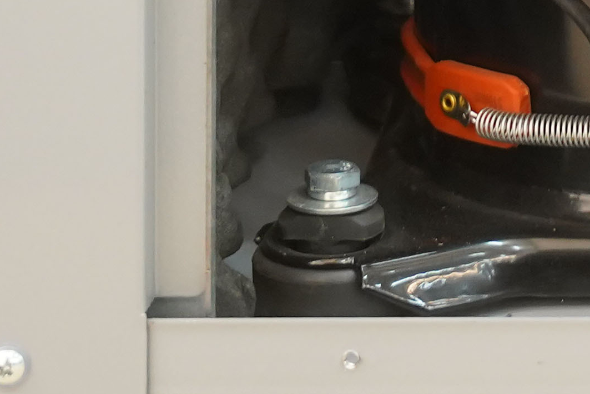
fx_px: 2868
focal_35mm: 175
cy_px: -625
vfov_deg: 7.3
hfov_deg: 11.4
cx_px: 801
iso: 2000
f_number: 2.8
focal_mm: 31
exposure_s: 1/100
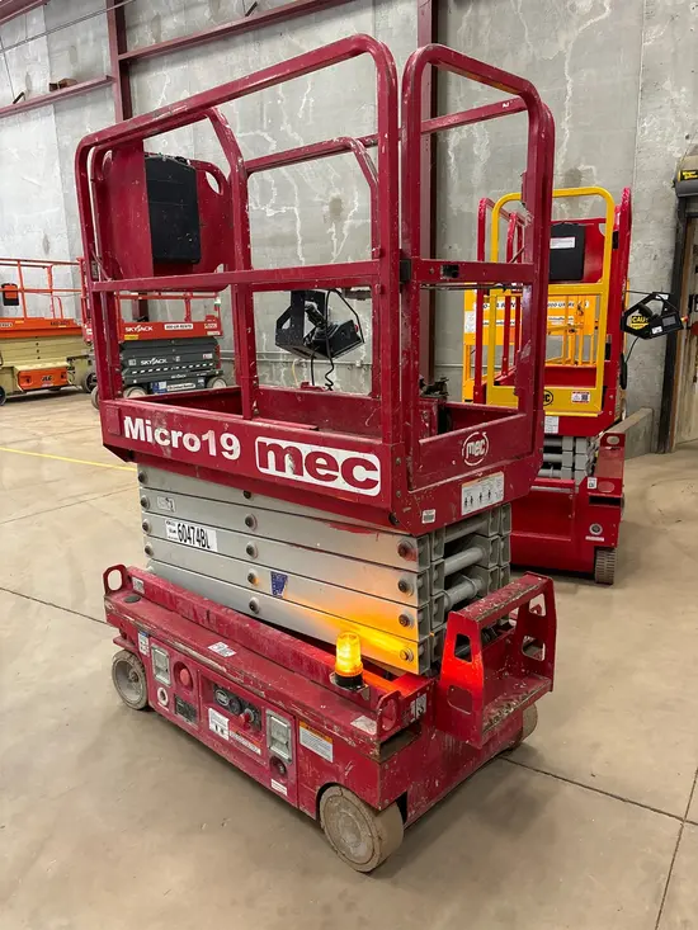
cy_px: 465
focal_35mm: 26
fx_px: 699
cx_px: 349
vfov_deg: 67.3
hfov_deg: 53.1
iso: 250
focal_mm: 5.96
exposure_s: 1/59
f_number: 1.6
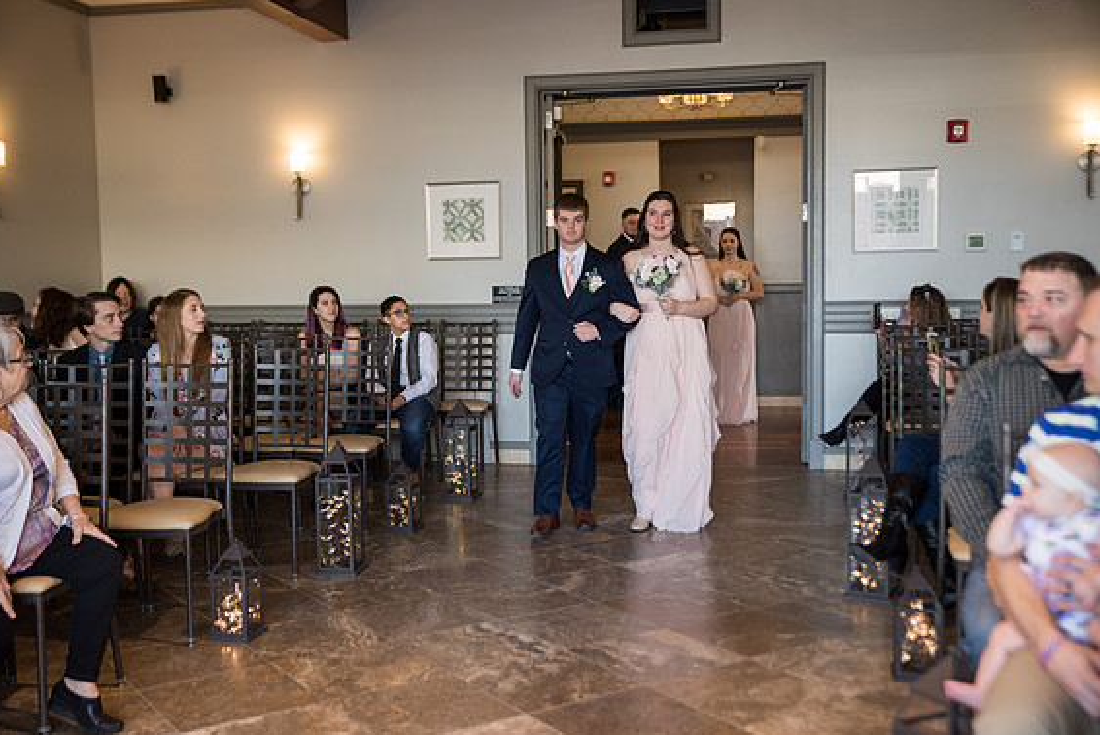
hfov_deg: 47.4
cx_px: 550
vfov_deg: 32.7
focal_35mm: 41
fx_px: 1253
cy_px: 374
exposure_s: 1/200
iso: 500
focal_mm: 40
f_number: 2.8
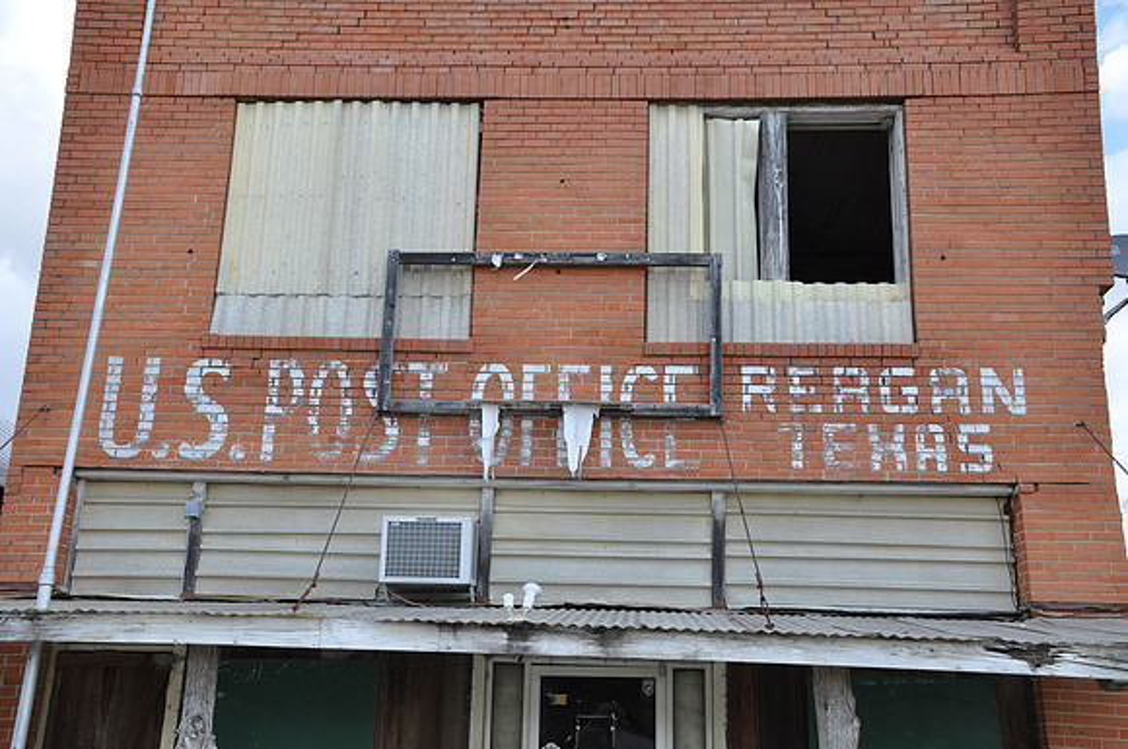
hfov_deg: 46.5
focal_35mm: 42
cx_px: 564
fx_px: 1314
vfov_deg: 31.8
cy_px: 374
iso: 200
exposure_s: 1/100
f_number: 10
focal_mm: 28
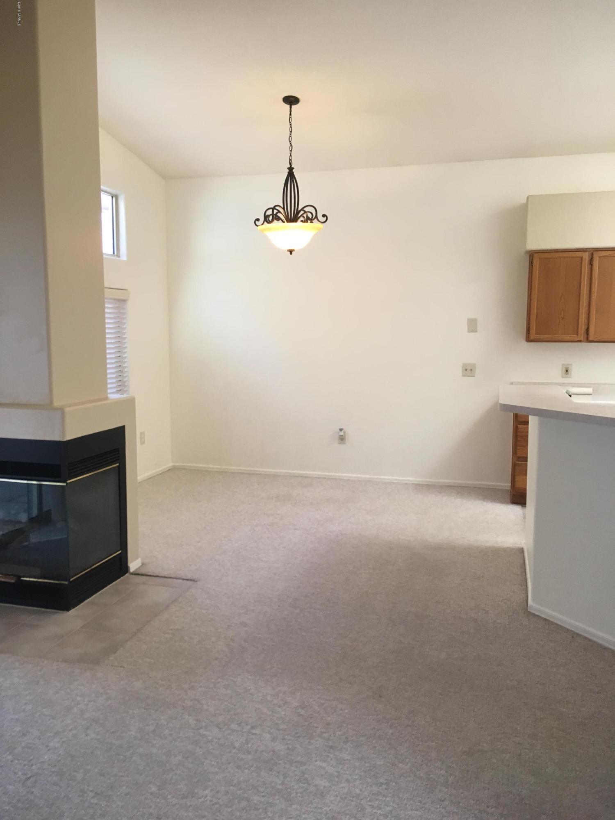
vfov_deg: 61.7
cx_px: 308
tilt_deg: -10.3
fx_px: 687
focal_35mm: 29
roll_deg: +1.0
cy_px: 410
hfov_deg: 48.2
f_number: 2.2
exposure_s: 1/30
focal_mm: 4.15
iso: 80
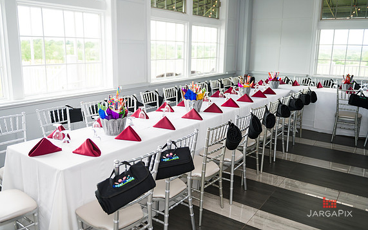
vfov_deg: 41.8
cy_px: 106
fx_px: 301
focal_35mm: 30
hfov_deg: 62.9
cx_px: 182
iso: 200
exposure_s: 1/200
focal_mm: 29
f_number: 3.2
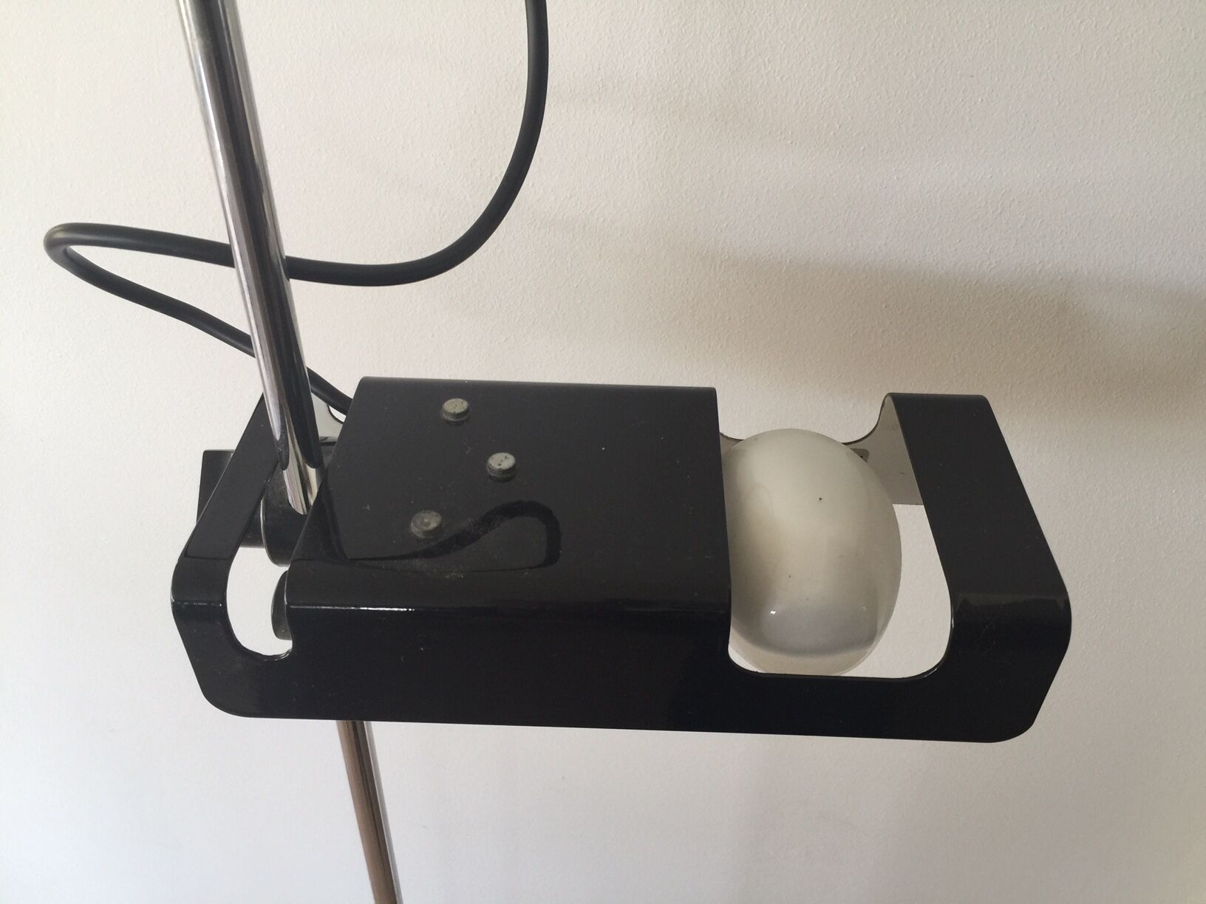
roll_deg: -2.1
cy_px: 452
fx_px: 1010
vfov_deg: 48.2
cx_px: 603
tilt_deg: -40.3
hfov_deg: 61.7
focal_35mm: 29
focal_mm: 4.15
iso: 40
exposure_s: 1/33
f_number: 2.2
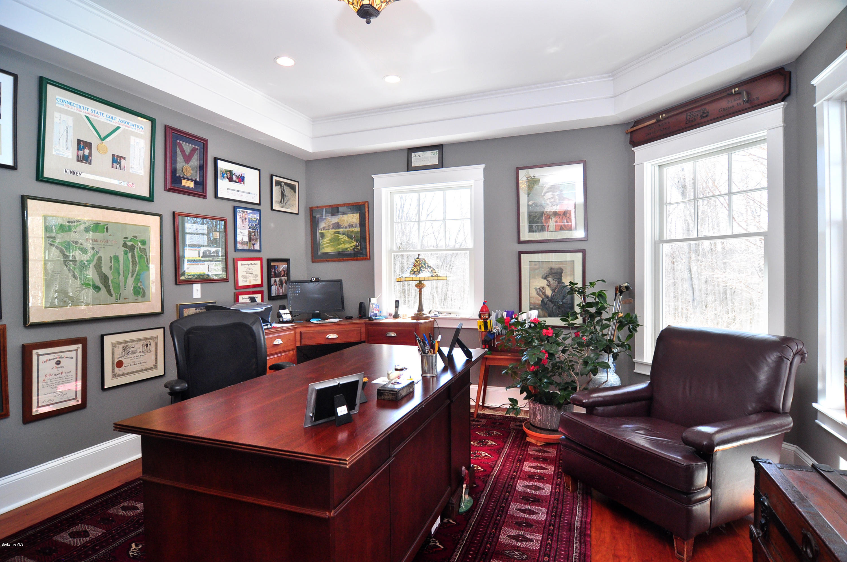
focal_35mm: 18
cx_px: 424
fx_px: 423
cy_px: 281
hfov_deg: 90.1
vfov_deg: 67.2
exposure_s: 1/200
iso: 640
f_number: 5
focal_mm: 12
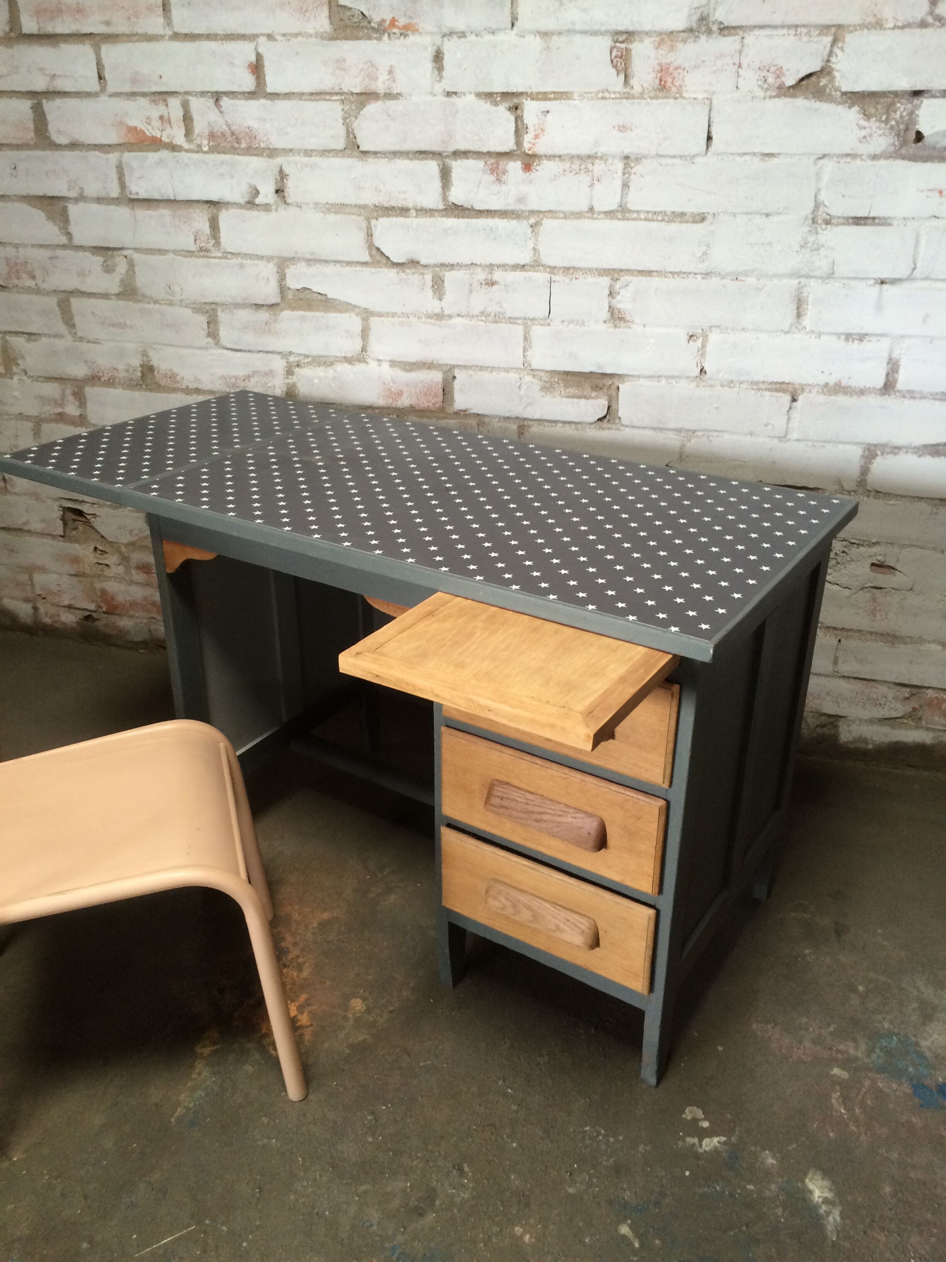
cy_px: 631
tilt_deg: -27.7
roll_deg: -0.1
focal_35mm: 29
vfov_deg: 61.7
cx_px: 473
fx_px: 1057
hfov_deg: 48.2
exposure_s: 1/30
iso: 100
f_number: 2.2
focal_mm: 4.15
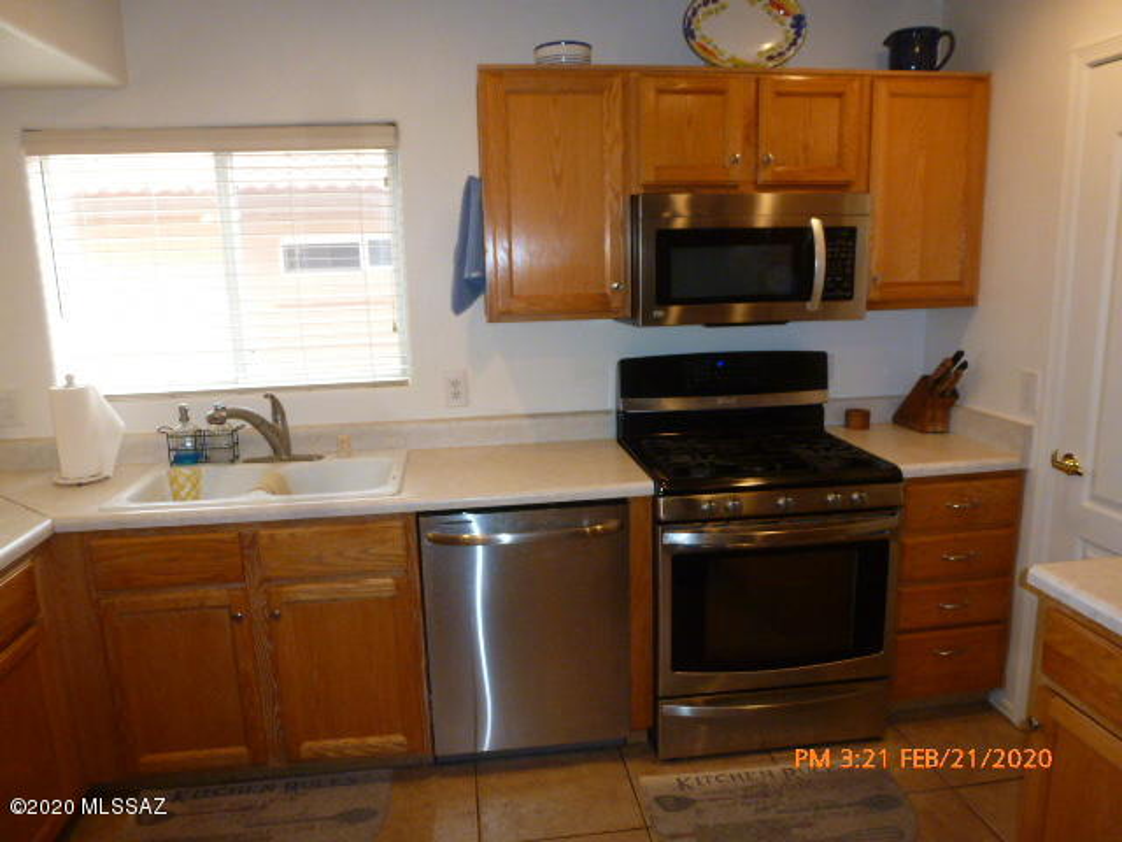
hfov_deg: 71.6
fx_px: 778
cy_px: 421
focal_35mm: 24
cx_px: 561
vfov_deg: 56.8
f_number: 3.3
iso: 320
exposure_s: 1/60
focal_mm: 4.3
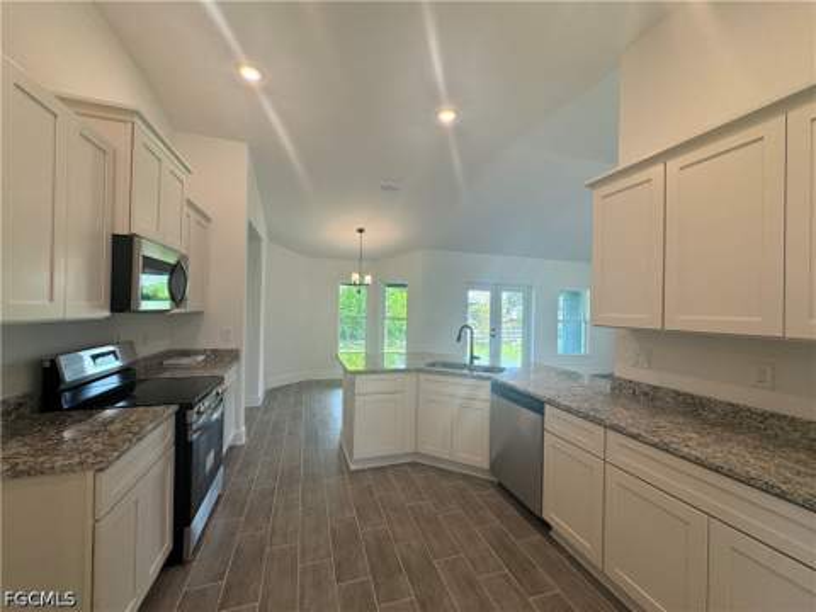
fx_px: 330
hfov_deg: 102.1
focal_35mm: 14
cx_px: 408
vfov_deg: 85.7
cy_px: 306
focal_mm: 2.22
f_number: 2.2
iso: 100
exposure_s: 1/120
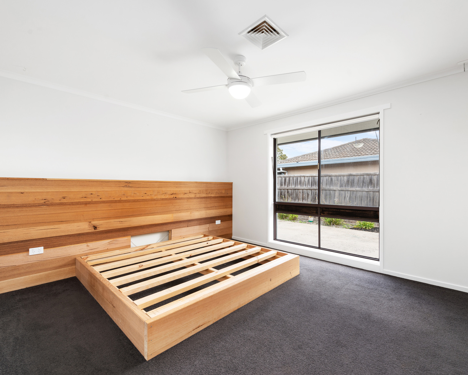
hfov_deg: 92.9
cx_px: 254
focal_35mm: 16
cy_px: 189
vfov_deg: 80.4
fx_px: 222
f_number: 8
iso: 125
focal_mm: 14
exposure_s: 1/2
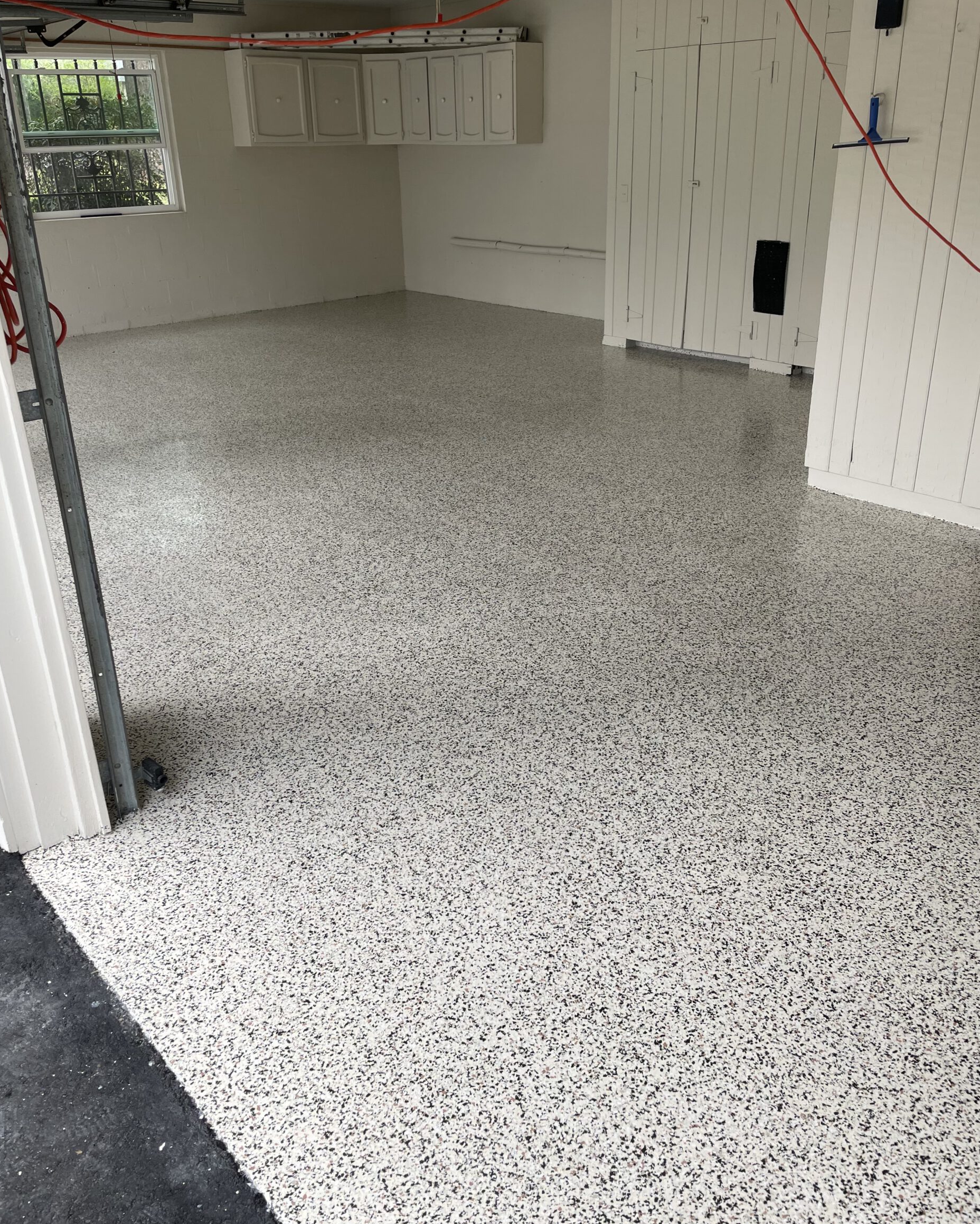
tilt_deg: -22.3
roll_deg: +2.0
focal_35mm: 28
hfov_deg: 51.5
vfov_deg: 62.2
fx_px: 1015
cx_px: 495
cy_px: 597
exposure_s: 1/124
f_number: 1.6
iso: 32
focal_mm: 4.2
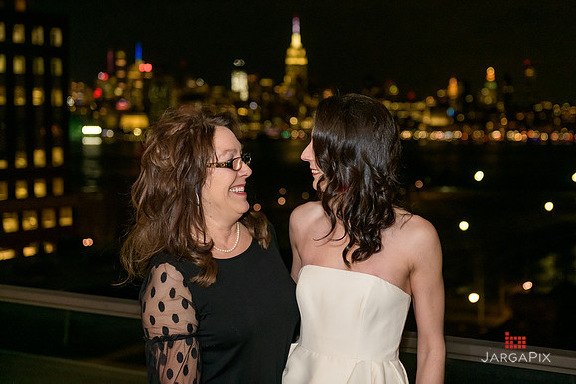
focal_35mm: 61
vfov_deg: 22.3
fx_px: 972
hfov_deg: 32.9
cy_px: 160
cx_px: 336
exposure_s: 1/125
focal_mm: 52
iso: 1600
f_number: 3.2
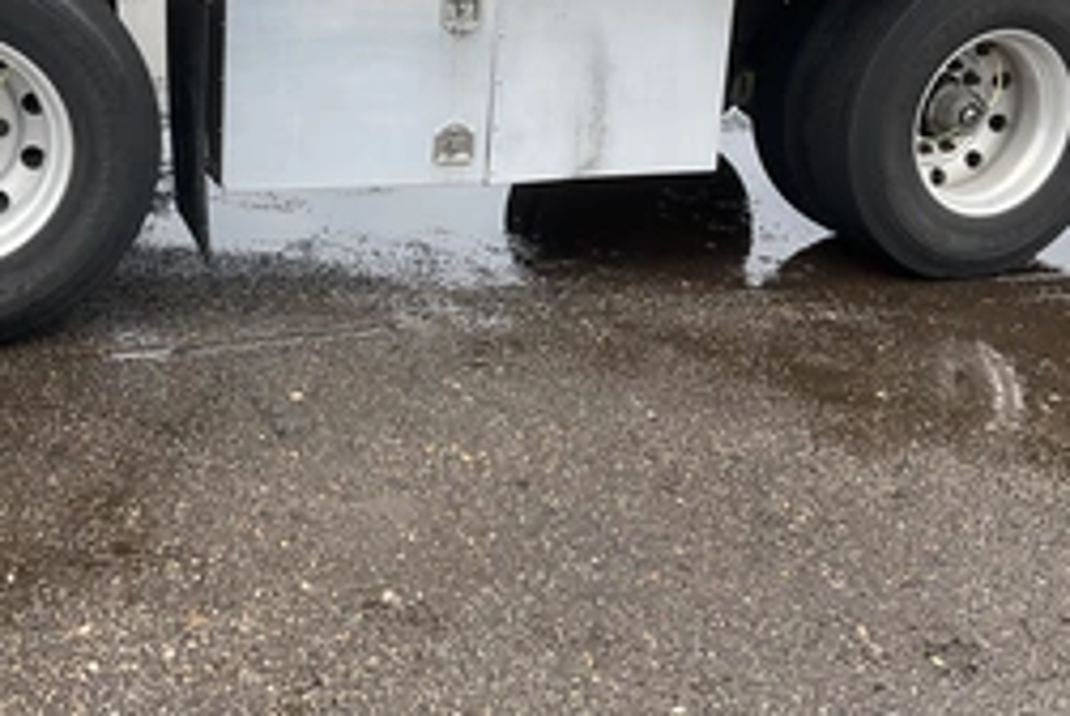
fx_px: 1428
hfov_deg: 40.9
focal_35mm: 48
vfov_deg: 27.6
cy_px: 153
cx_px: 439
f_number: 1.8
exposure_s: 1/574
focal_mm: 3
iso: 25
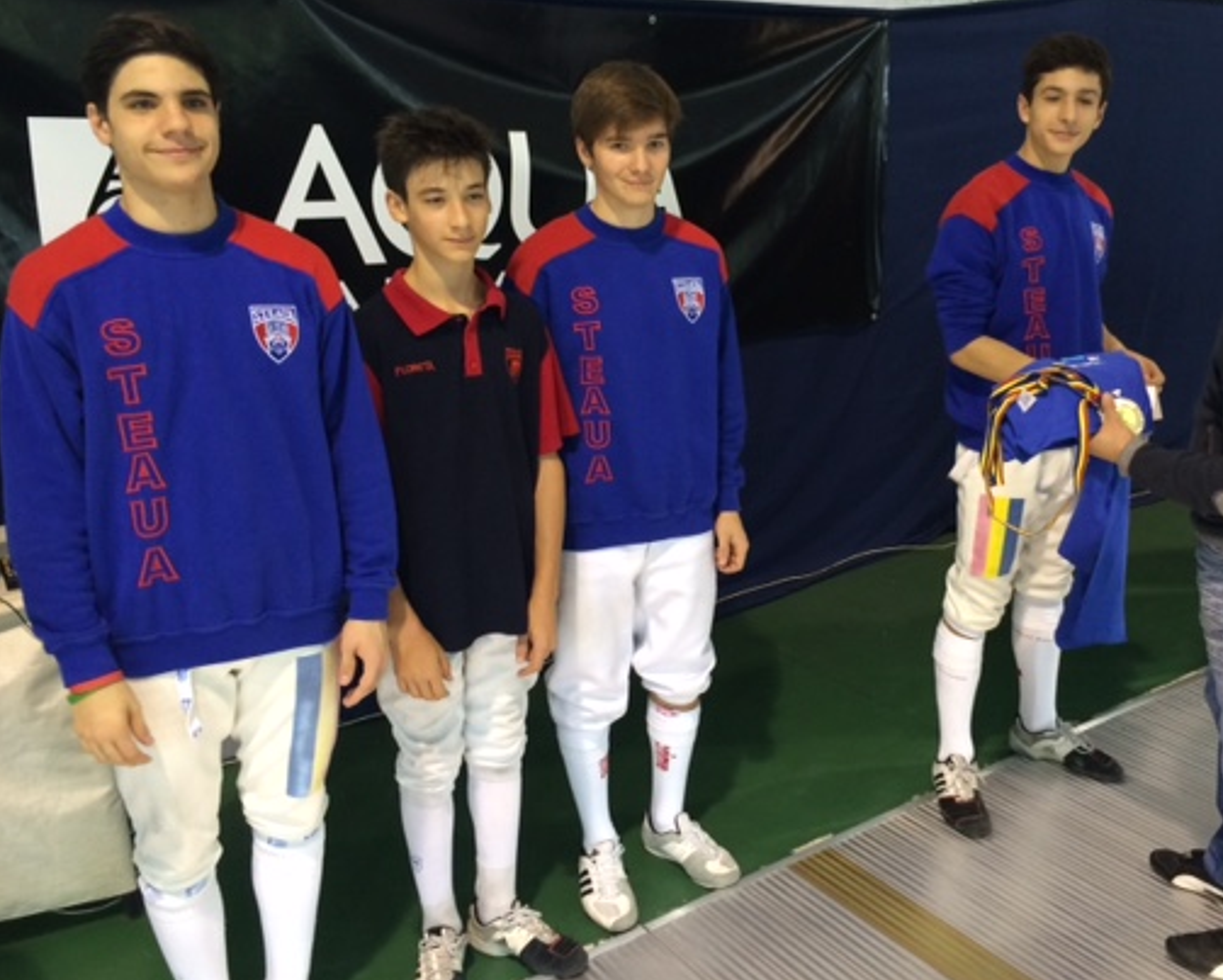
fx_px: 1304
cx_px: 720
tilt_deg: -15.0
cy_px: 452
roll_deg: +0.2
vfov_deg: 41.2
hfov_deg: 50.0
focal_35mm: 36
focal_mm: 4.15
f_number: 2.2
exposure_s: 1/33
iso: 160
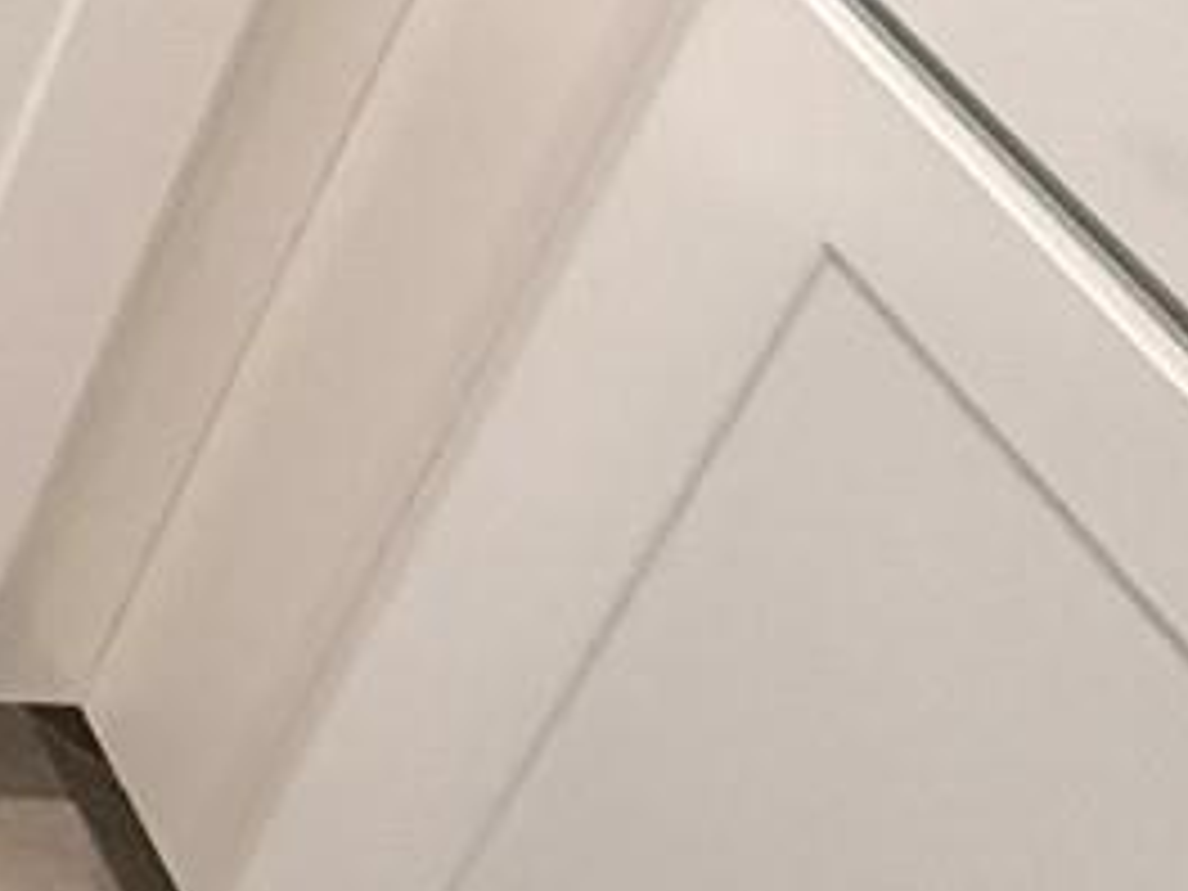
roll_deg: +0.3
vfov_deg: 12.7
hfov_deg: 13.8
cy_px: -1341
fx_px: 2917
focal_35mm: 85
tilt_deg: -24.3
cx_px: -1854
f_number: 2.2
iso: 500
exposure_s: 1/60
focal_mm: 2.22
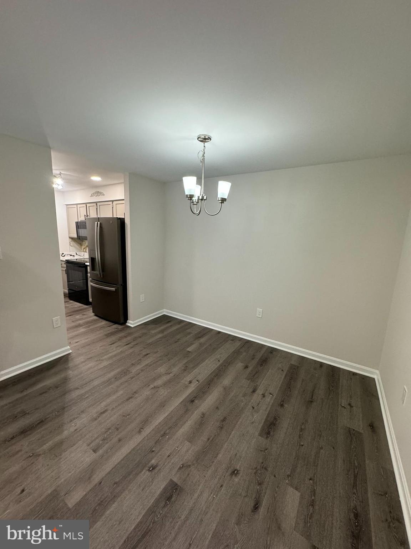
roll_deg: -1.7
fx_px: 222
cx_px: 206
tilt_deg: -10.2
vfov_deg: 102.1
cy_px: 274
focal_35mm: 14
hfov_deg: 85.7
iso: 250
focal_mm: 2.22
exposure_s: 1/120
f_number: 2.2
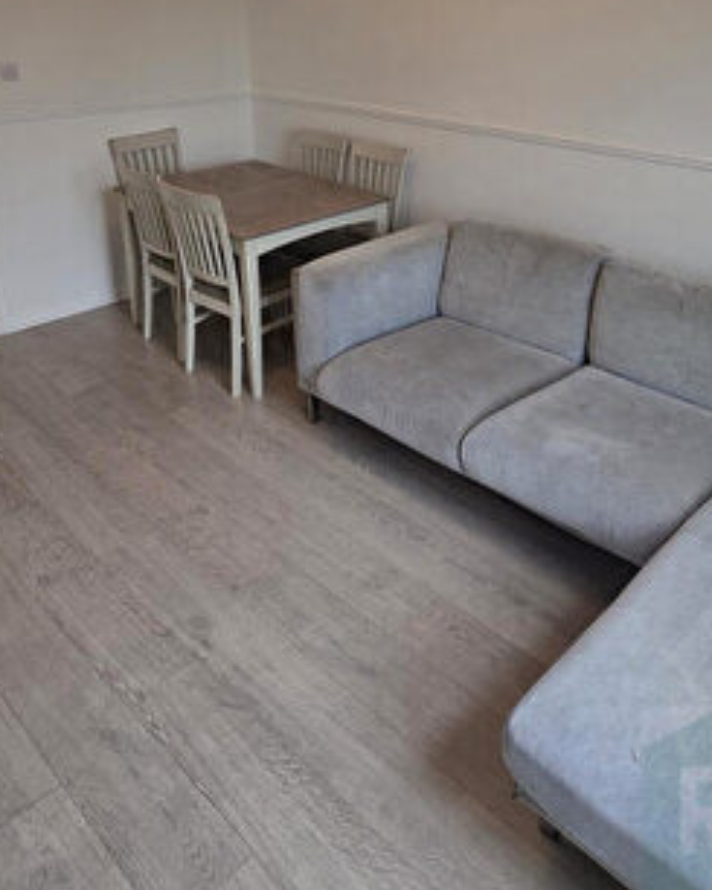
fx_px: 763
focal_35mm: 29
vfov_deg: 56.5
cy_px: 191
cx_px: 439
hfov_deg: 49.6
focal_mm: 2.2
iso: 80
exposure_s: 1/100
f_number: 1.9
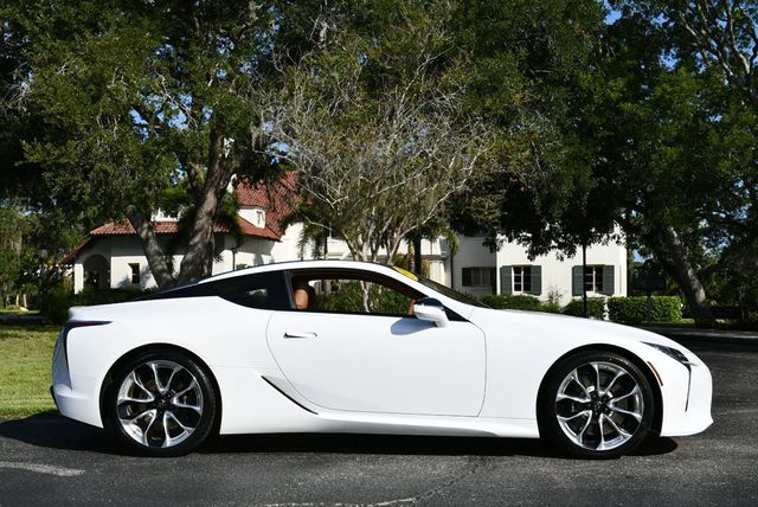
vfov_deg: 28.1
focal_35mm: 48
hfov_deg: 41.1
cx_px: 379
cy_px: 254
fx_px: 1012
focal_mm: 24
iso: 100
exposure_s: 1/320
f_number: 9
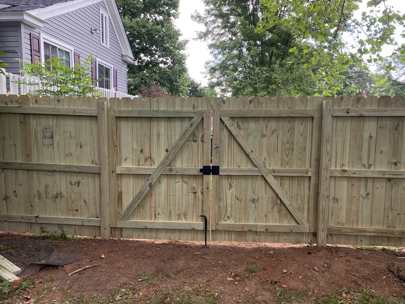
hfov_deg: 67.3
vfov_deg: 53.1
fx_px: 304
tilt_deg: -7.1
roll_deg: -0.4
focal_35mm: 26
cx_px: 202
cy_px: 152
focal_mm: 4.25
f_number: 1.8
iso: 50
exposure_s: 1/122
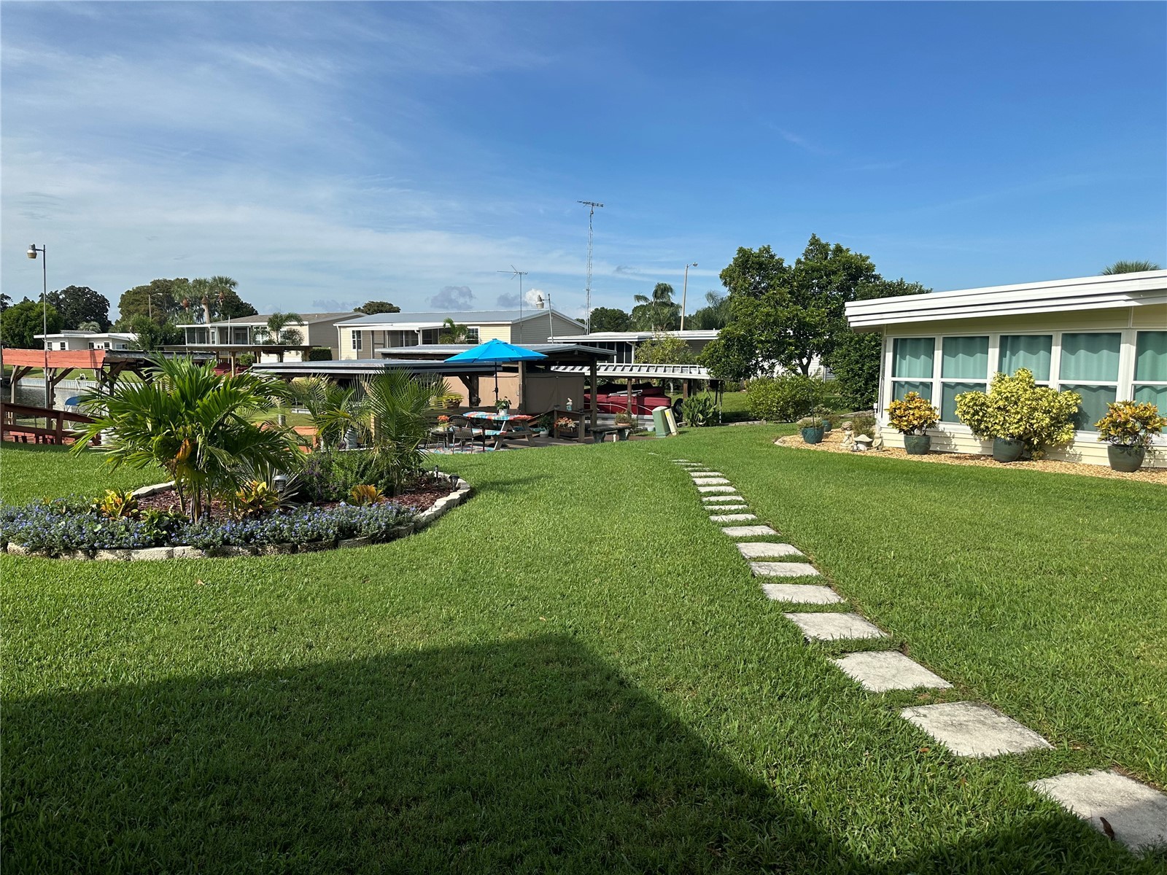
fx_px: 809
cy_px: 438
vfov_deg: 56.8
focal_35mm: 24
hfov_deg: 71.6
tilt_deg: -5.1
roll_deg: -1.2
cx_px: 584
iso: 80
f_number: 1.78
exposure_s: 1/4762
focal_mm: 6.86
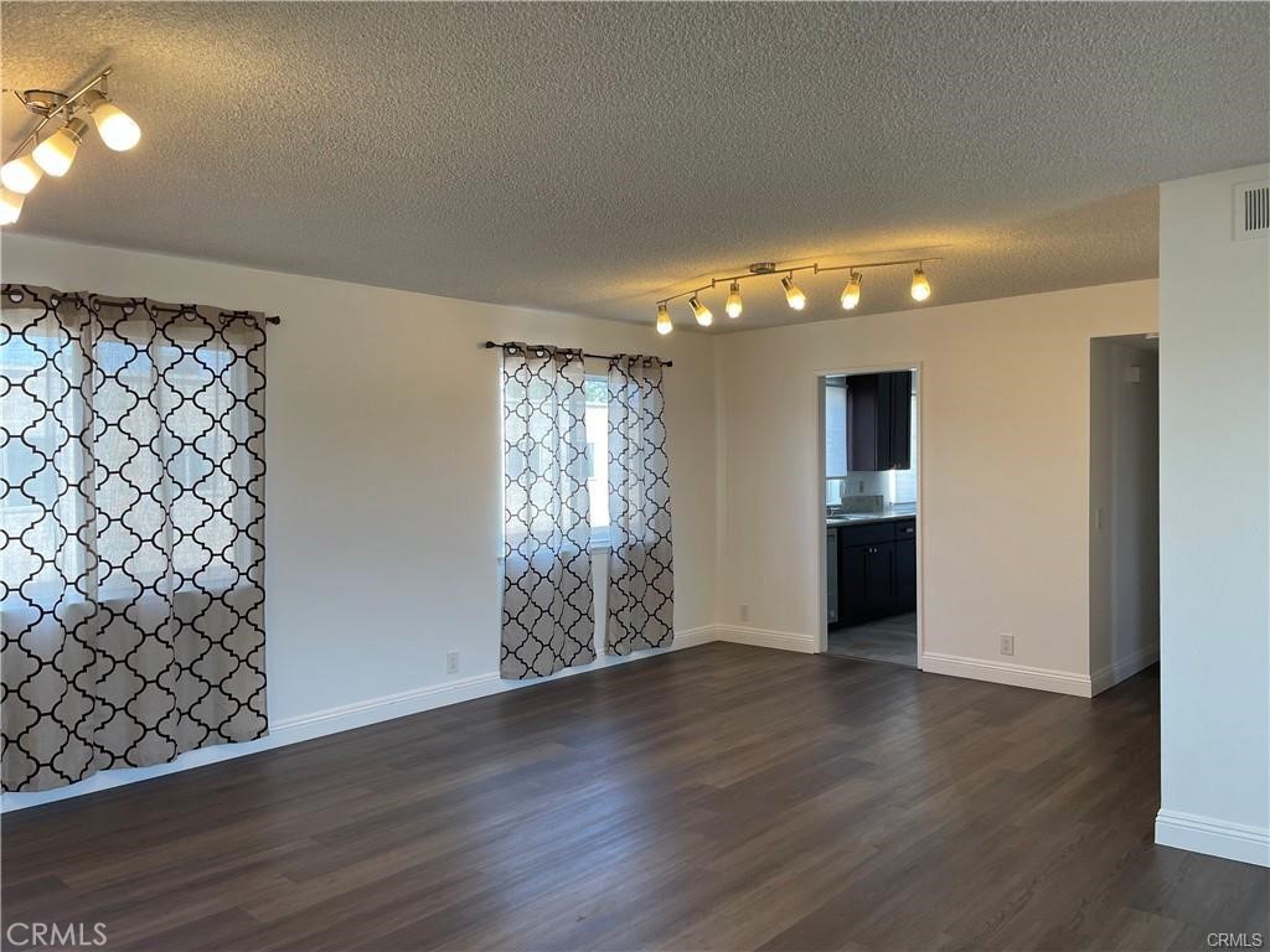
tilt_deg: -1.4
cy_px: 476
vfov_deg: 53.1
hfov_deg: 67.3
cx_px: 635
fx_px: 954
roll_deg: +1.0
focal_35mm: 26
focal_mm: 4.2
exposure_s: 1/120
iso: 64
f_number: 1.6
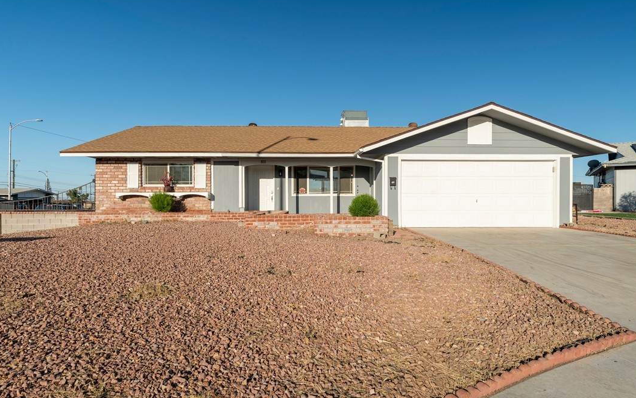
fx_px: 381
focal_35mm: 22
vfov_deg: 55.1
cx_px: 315
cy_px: 211
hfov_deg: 79.6
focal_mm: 21
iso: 100
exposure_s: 1/500
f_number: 8
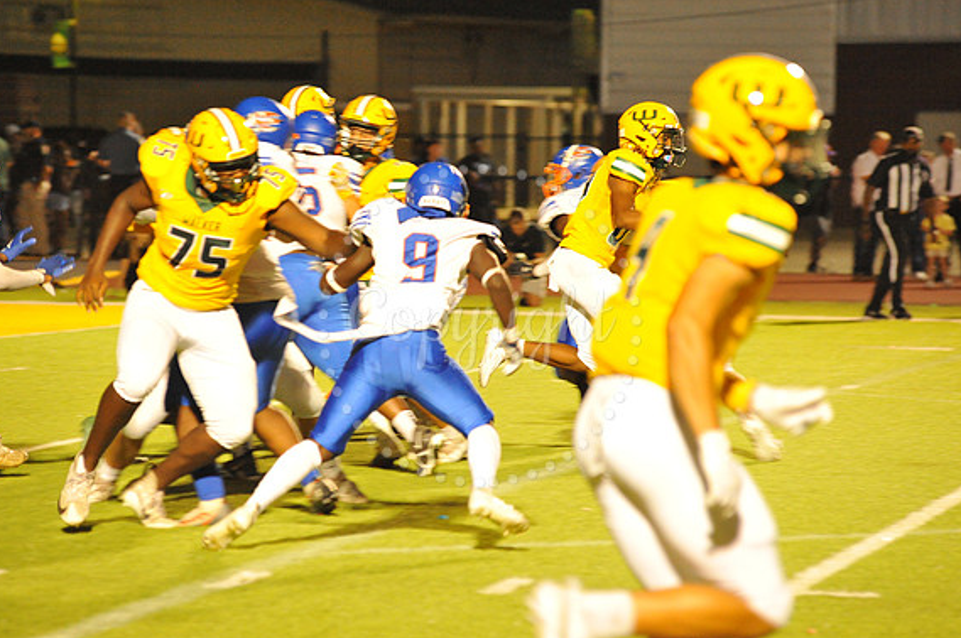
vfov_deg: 6.7
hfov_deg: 10.1
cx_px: 480
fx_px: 5439
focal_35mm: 204
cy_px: 324
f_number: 5.6
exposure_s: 1/200
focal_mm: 200
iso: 6400
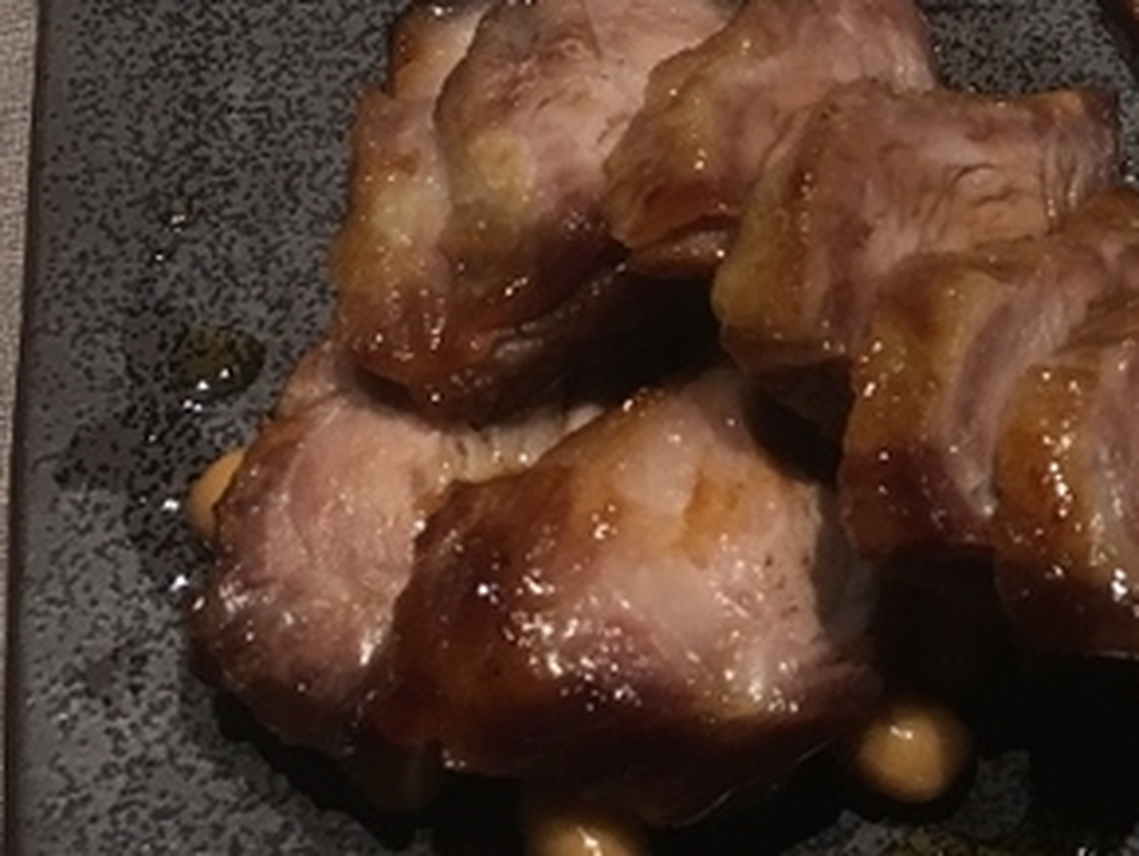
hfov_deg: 22.6
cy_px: -118
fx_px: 2634
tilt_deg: -53.7
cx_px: 1331
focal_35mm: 80
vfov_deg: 17.7
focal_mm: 4.15
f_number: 2.2
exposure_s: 1/30
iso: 32
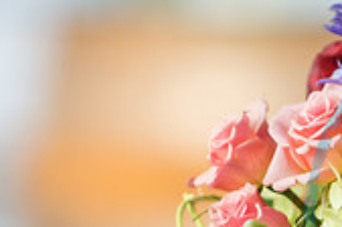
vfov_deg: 2.0
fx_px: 6524
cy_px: 291
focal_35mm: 688
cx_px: 516
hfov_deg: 3.0
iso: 800
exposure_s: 1/640
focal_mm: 200
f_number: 2.8
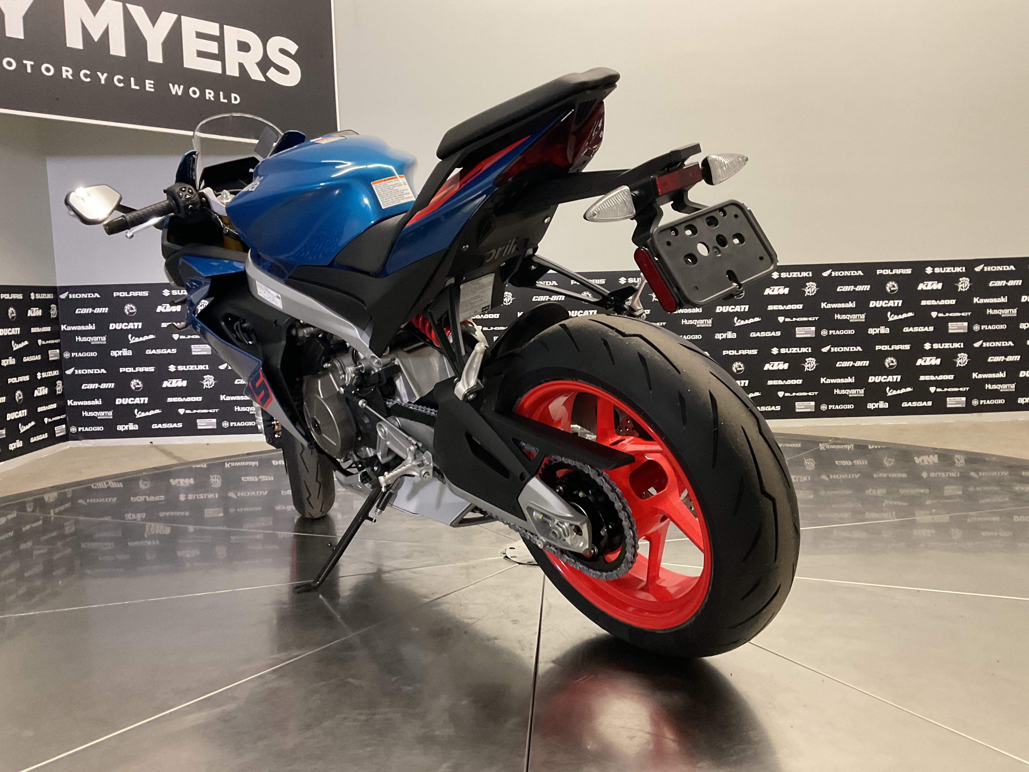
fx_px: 862
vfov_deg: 48.2
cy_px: 386
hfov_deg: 61.7
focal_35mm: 29
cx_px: 514
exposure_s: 1/40
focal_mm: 3
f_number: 1.8
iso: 250
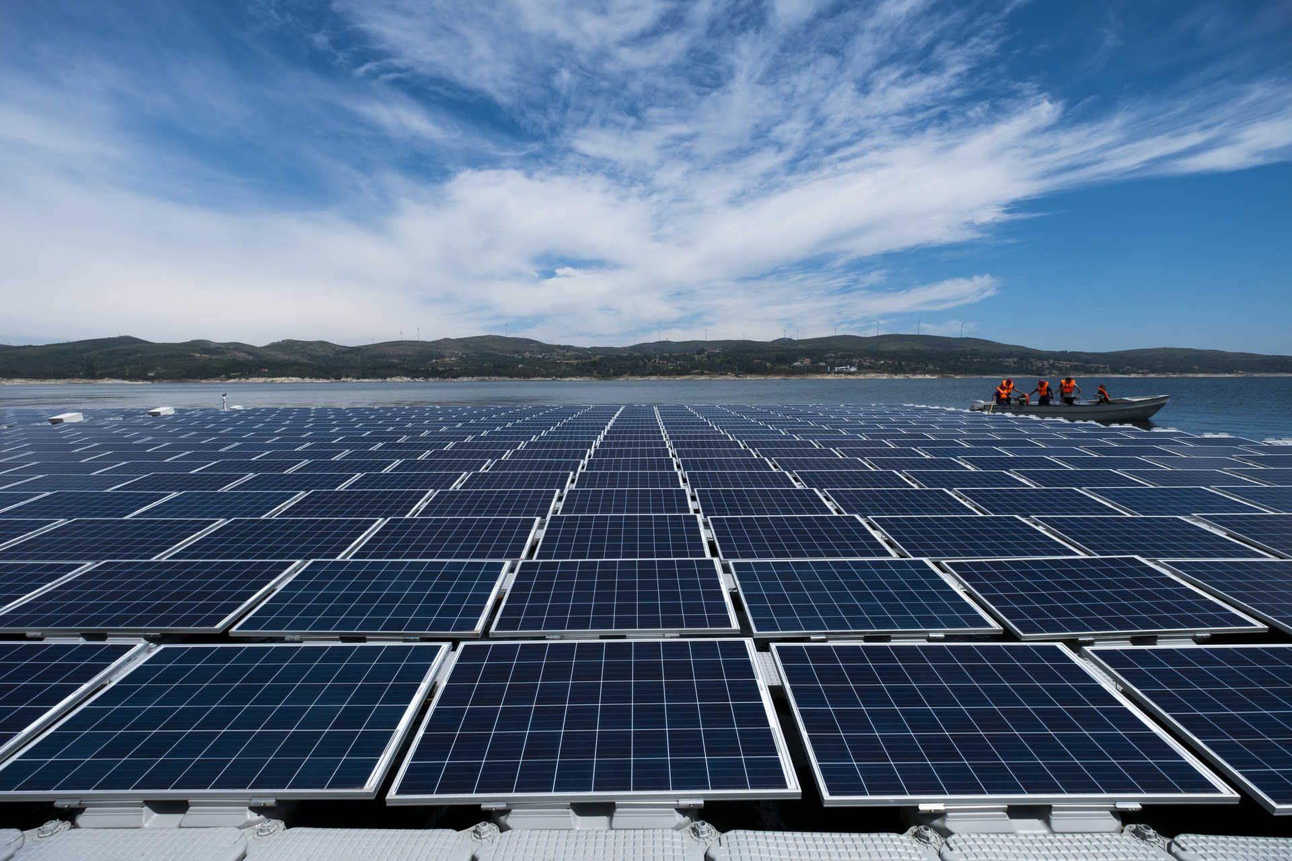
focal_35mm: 15
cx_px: 646
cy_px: 430
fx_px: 538
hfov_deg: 100.4
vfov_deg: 77.3
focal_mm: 10
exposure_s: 1/4000
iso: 200
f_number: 4
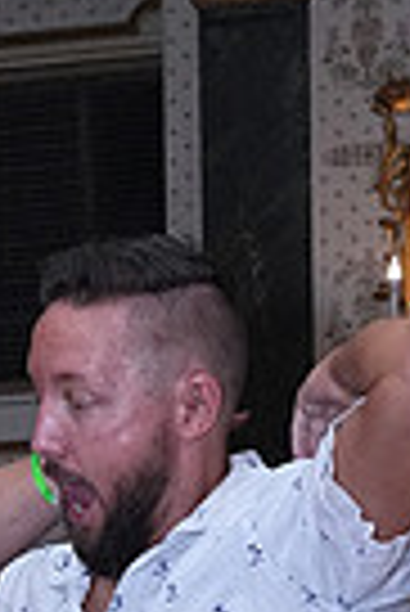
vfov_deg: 9.4
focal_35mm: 204
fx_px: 3476
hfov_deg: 6.7
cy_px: 1242
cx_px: -92
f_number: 7.1
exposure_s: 1/200
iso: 5000
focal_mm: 32
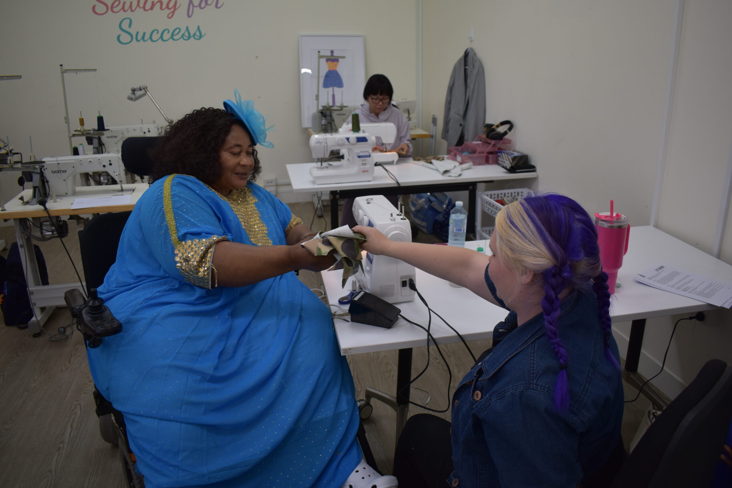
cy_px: 244
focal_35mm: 27
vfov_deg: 47.9
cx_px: 366
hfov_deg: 67.4
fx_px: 549
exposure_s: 1/125
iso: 320
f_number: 3.5
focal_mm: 18
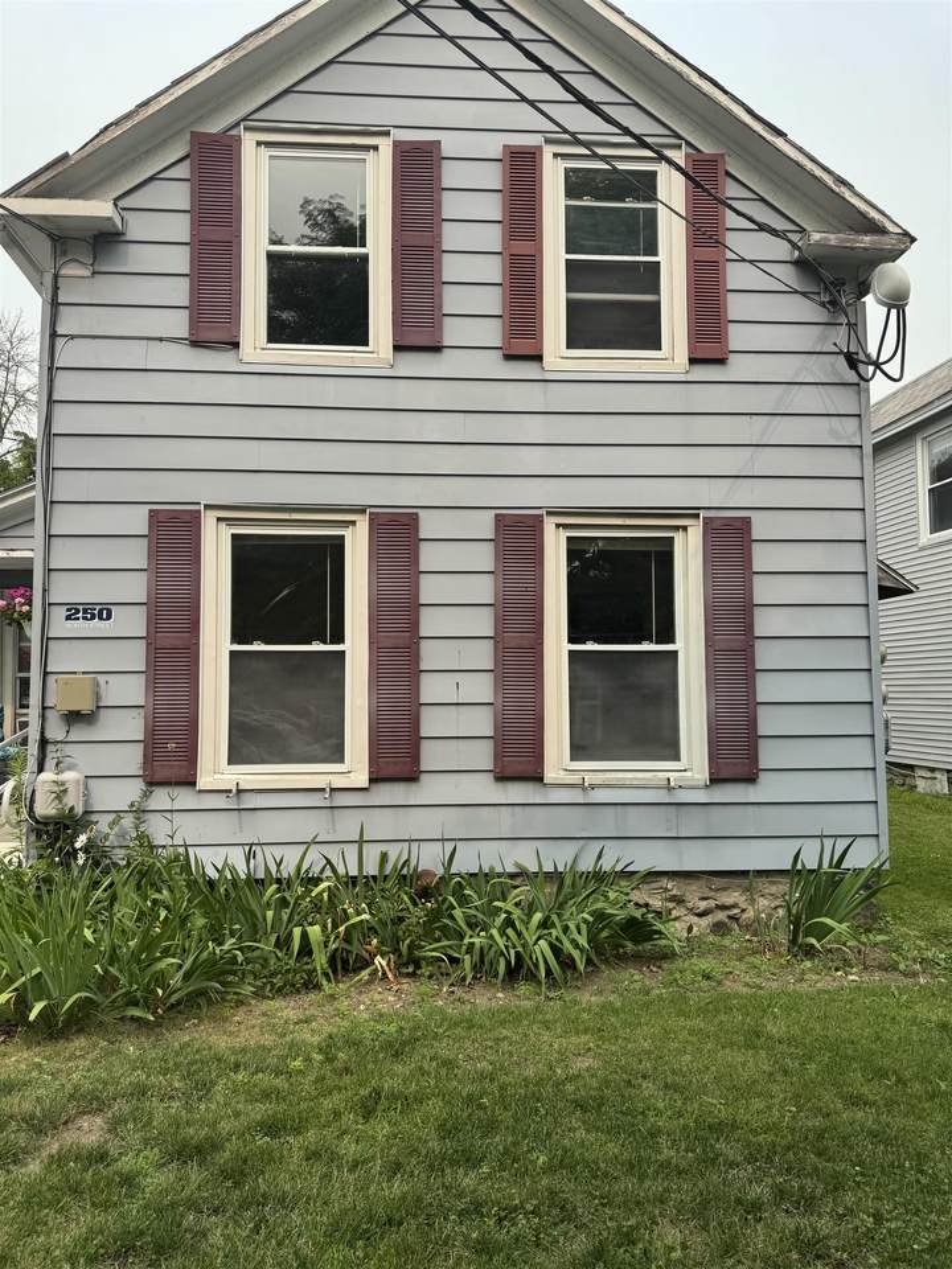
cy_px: 634
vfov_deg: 71.6
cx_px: 476
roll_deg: +0.5
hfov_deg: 56.8
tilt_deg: +4.7
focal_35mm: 24
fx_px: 880
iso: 80
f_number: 1.78
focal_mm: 6.76
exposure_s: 1/1767
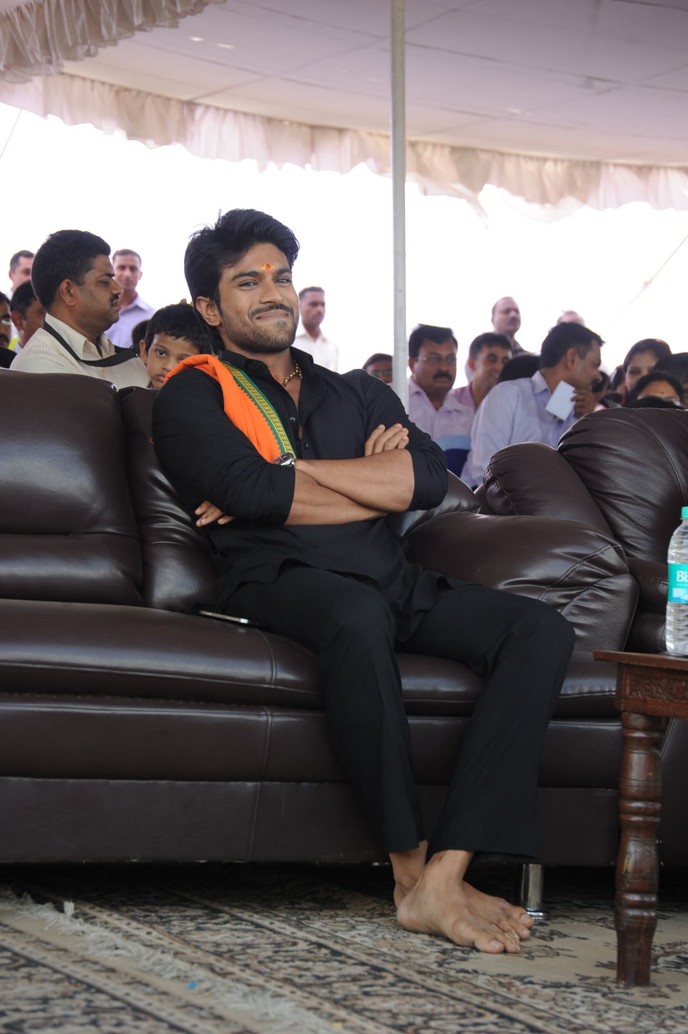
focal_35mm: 95
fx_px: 2726
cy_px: 517
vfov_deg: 21.5
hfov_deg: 14.4
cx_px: 344
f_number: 7.1
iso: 400
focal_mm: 95
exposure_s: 1/125
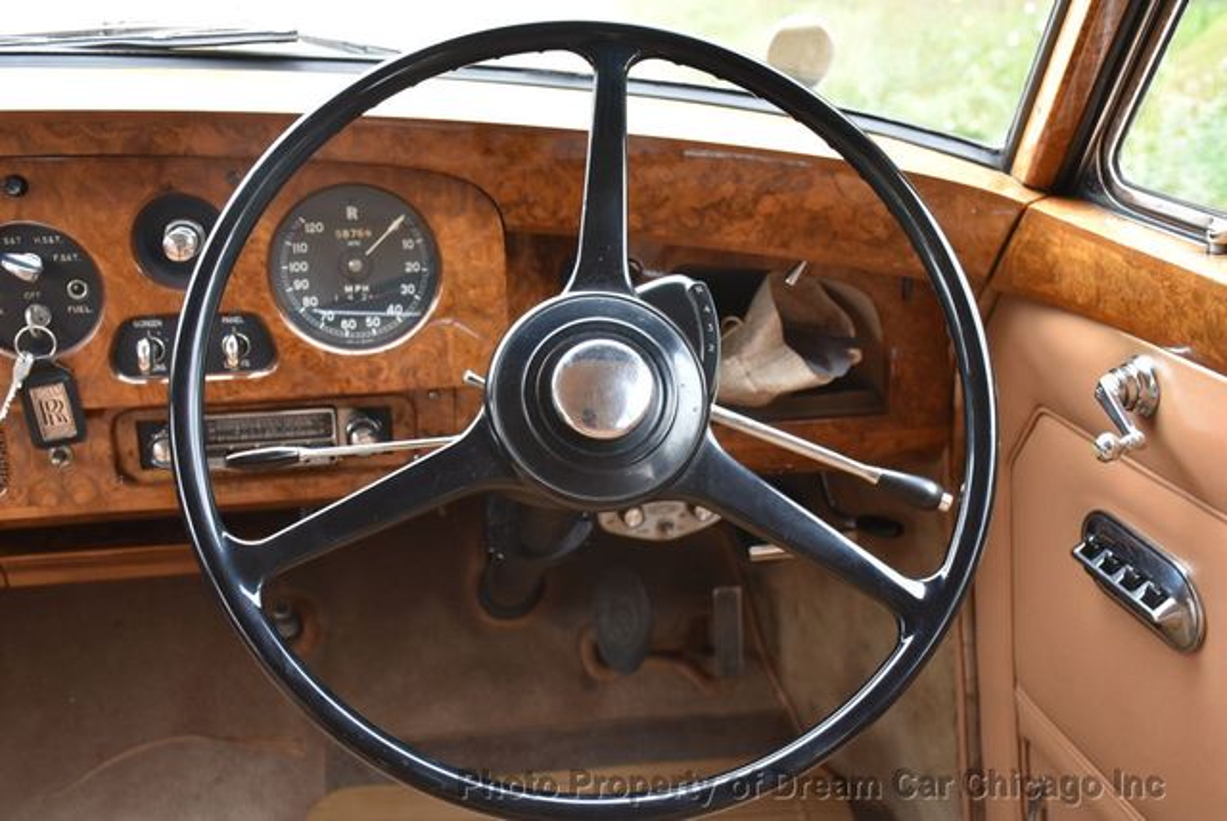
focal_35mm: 45
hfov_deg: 43.6
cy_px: 410
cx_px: 614
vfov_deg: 29.9
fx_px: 1535
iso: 800
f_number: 5.6
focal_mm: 30
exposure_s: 1/125
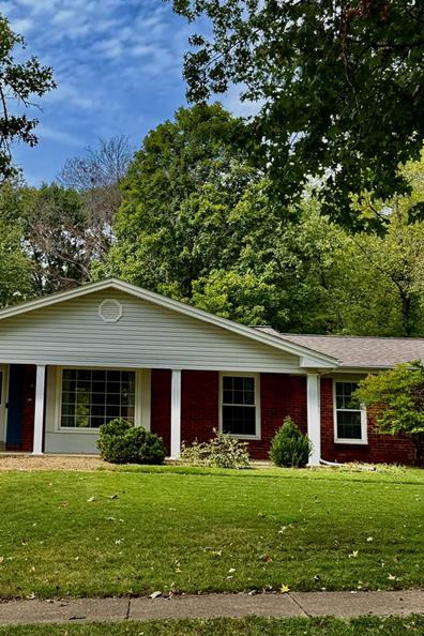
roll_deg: -1.1
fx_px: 760
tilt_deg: +8.1
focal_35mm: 43
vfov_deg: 45.4
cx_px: 69
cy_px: 305
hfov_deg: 30.2
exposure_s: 1/1901
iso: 100
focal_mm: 6.76
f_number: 1.78
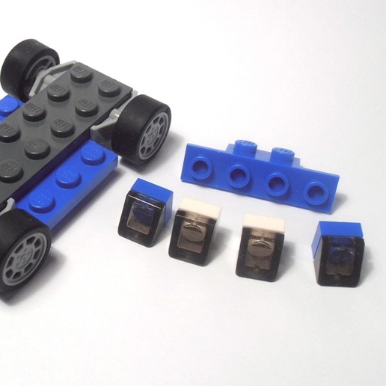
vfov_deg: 30.0
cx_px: 130
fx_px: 719
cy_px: 175
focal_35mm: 57
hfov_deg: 29.8
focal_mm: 6.61
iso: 80
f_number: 3.9
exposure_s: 1/60
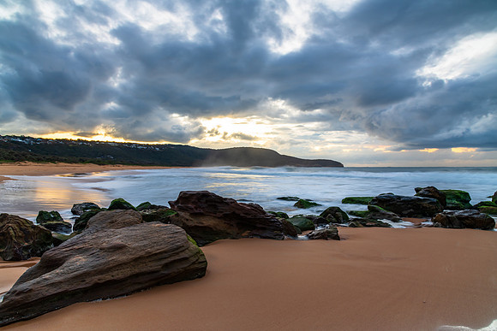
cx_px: 248
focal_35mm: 24
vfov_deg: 53.1
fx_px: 332
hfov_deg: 73.7
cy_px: 166
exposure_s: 1.6
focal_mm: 24
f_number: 11
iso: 100
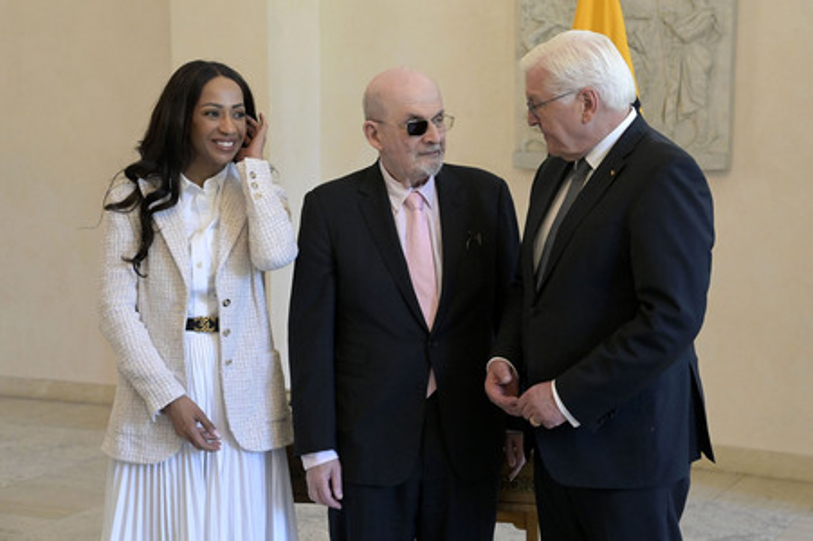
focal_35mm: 55
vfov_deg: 24.6
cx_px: 406
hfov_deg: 36.3
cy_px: 270
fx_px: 1241
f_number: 4.5
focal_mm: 55
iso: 10000
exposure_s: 1/640
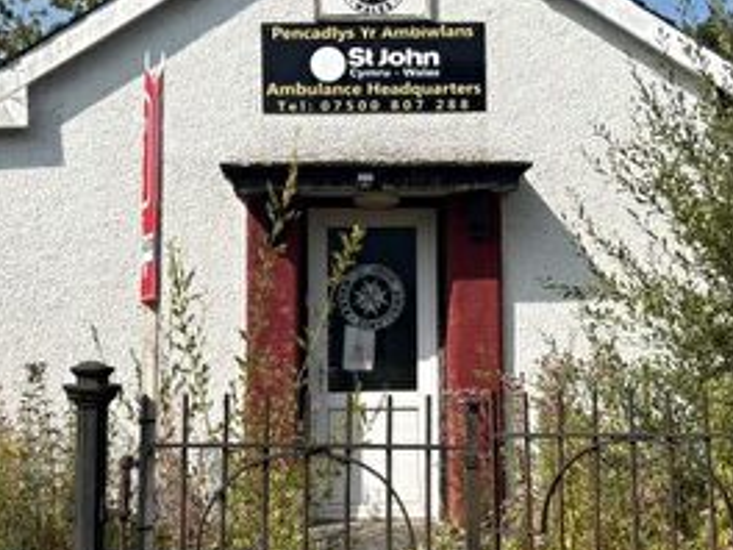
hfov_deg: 28.2
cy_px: 254
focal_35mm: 69
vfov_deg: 21.3
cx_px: 380
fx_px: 1461
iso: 50
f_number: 1.6
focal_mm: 5.96
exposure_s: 1/4255
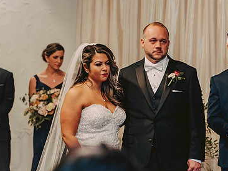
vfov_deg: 10.8
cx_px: 157
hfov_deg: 14.4
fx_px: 903
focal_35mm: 137
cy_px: 84
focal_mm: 90
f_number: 3.2
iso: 500
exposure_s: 1/60
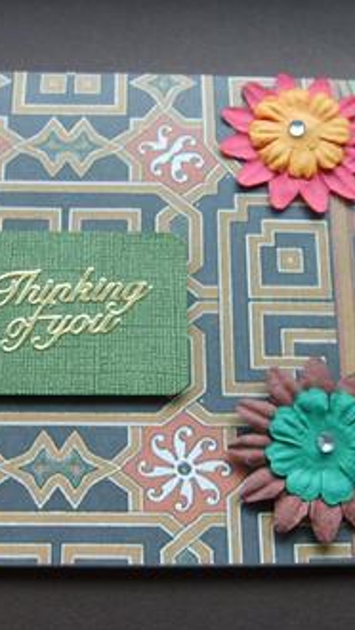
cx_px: 158
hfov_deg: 23.1
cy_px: 321
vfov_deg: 39.8
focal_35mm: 52
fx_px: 869
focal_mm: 5.8
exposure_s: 1/30
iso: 80
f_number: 2.8
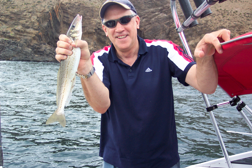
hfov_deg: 49.6
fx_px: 273
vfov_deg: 34.2
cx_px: 125
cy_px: 85
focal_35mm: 39
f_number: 2.8
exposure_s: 1/250
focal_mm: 8
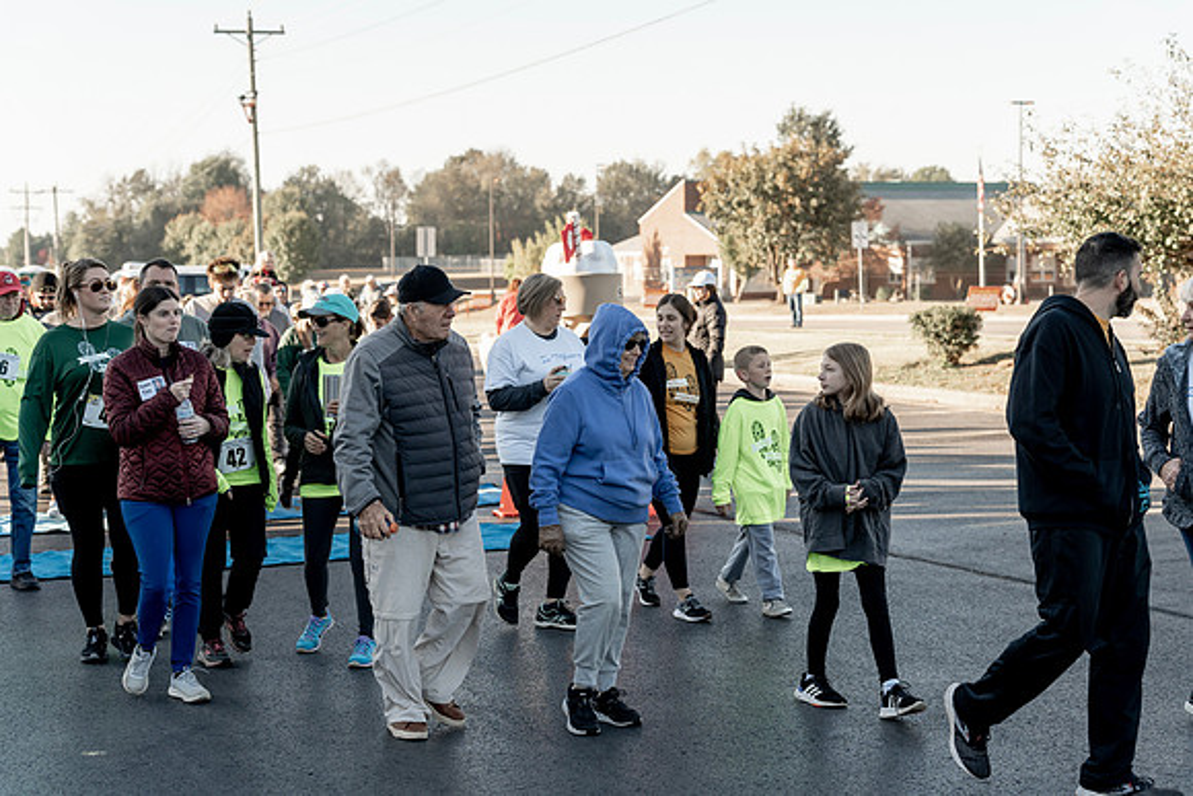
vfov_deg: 23.8
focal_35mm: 57
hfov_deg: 35.0
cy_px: 398
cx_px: 596
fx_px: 1889
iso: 160
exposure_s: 1/500
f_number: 3.5
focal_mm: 57
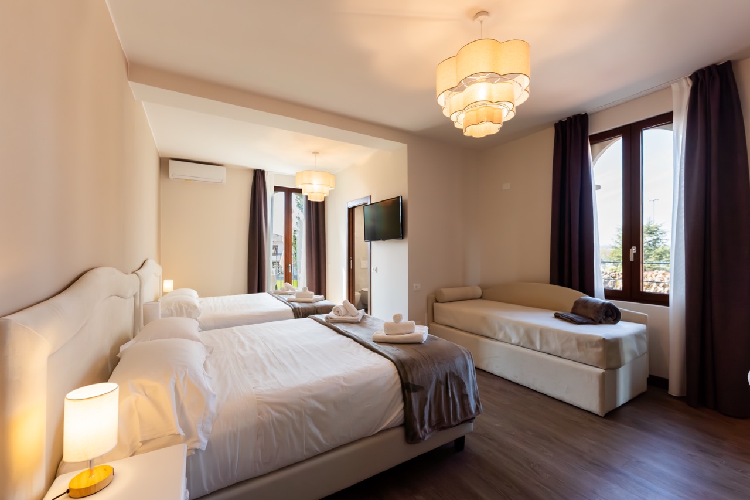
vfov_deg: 78.8
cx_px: 375
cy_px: 250
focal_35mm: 15
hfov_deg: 101.9
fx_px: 304
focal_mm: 14.6
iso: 640
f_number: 4.5
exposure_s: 1/320
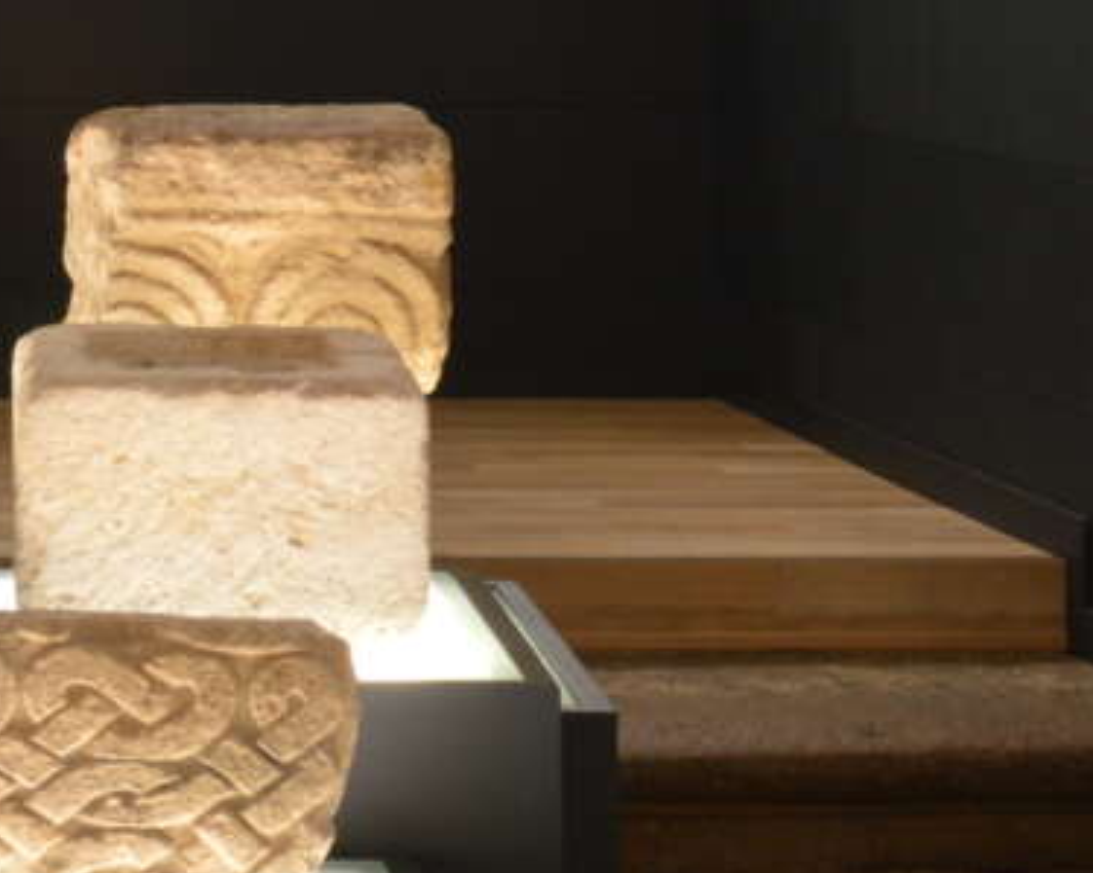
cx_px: -12
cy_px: -295
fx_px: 3557
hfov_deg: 17.1
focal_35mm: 110
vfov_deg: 13.4
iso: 200
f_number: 10
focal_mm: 18
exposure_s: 1/2
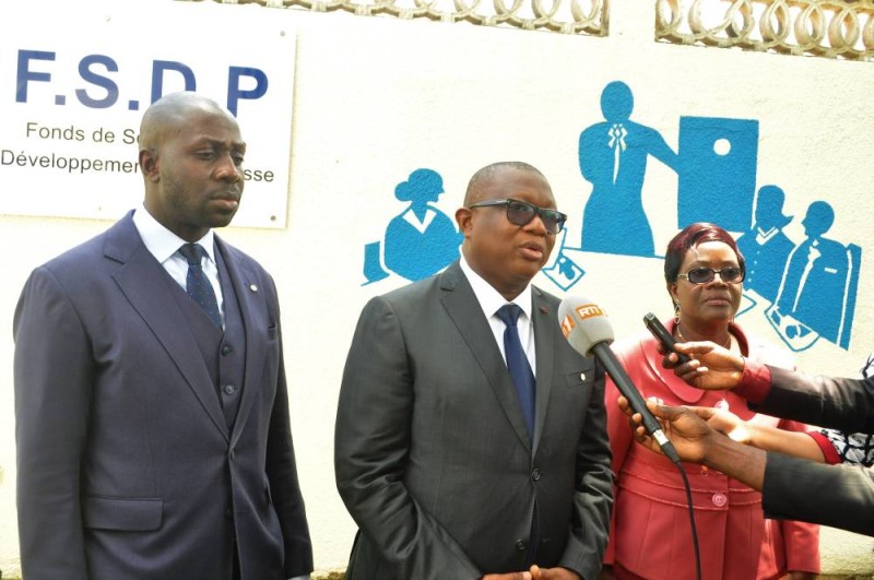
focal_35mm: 36
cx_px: 437
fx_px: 873
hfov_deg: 53.2
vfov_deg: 36.8
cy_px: 290
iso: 800
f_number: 8
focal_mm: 24
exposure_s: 1/125
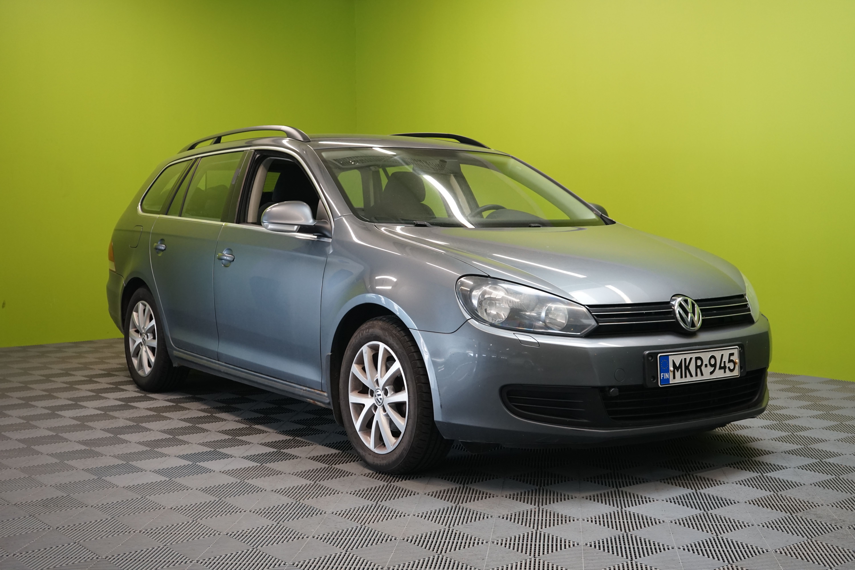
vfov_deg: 29.9
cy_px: 285
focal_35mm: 45
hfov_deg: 43.6
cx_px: 428
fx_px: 1069
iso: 1250
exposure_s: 1/30
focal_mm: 45
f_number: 6.3
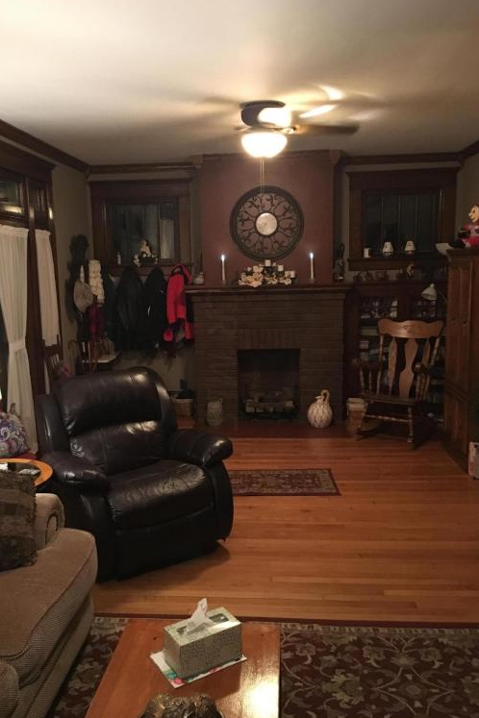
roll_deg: +2.3
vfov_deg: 60.3
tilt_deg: -8.1
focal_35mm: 31
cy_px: 358
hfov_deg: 42.3
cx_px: 222
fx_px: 619
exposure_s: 1/15
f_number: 2.2
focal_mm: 4.15
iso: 320
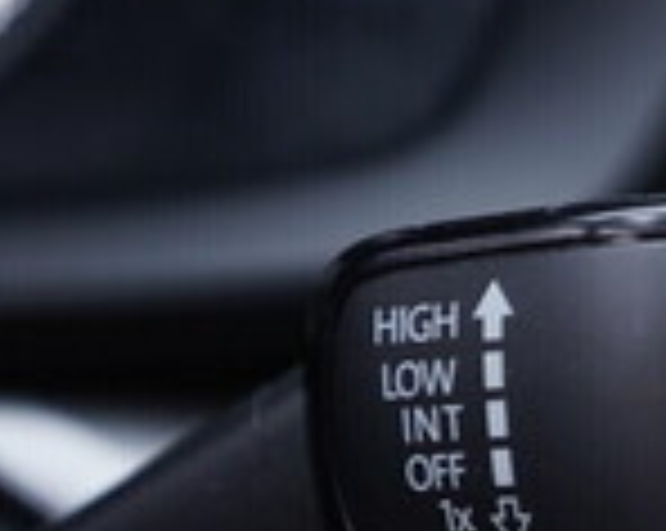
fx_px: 2480
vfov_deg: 12.1
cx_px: 878
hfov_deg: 14.6
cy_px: 511
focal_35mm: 126
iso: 250
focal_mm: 24
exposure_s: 1/40
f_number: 2.8
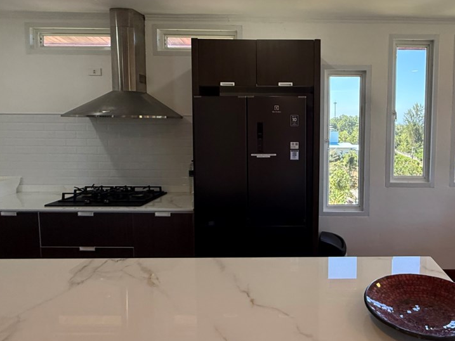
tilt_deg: -3.5
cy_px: 146
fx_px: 329
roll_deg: -1.0
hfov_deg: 66.8
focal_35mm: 25
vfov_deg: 54.7
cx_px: 317
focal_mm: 2.22
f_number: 2.2
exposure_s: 1/99
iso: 160
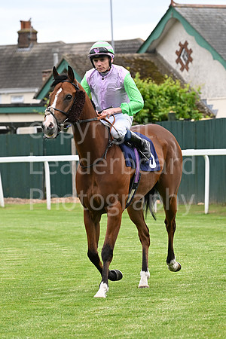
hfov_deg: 8.3
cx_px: 113
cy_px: 170
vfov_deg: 12.5
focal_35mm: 165
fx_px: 1554
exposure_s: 1/800
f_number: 5.6
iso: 640
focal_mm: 165
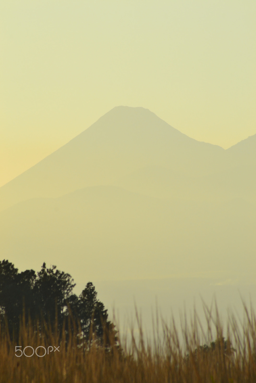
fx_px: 4799
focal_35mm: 450
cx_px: 128
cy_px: 192
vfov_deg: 4.6
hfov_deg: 3.1
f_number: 11
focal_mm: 300
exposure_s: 1/400
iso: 400
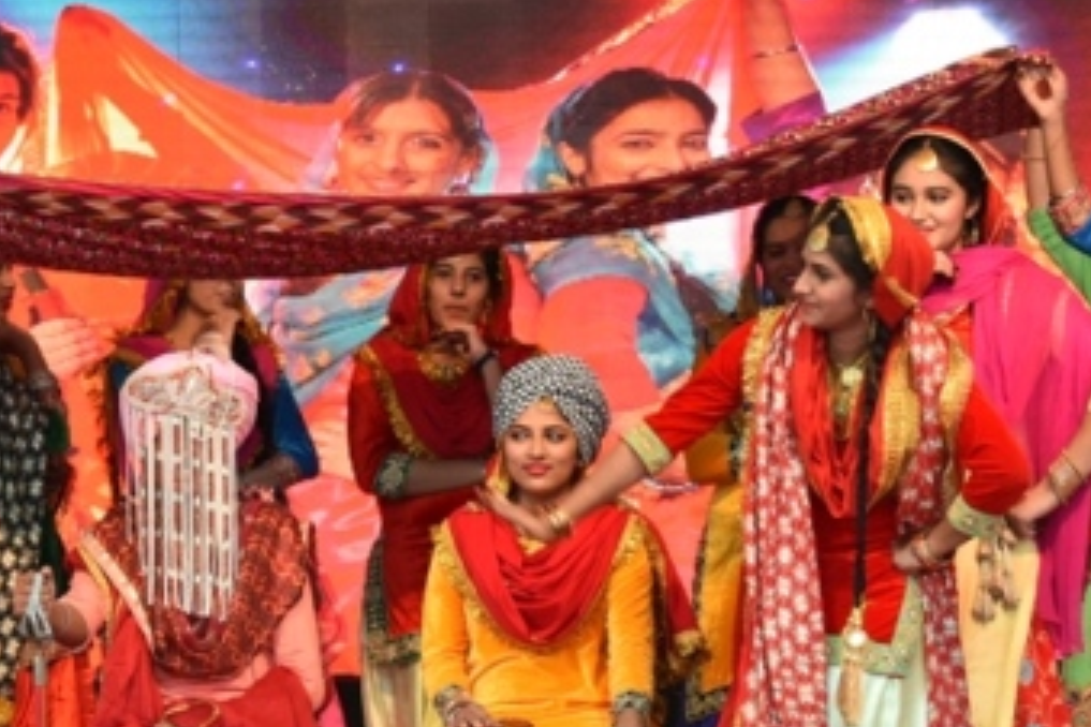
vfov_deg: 8.6
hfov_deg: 12.9
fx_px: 4824
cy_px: 431
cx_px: 441
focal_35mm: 159
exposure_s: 1/160
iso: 500
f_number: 5.6
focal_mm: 45
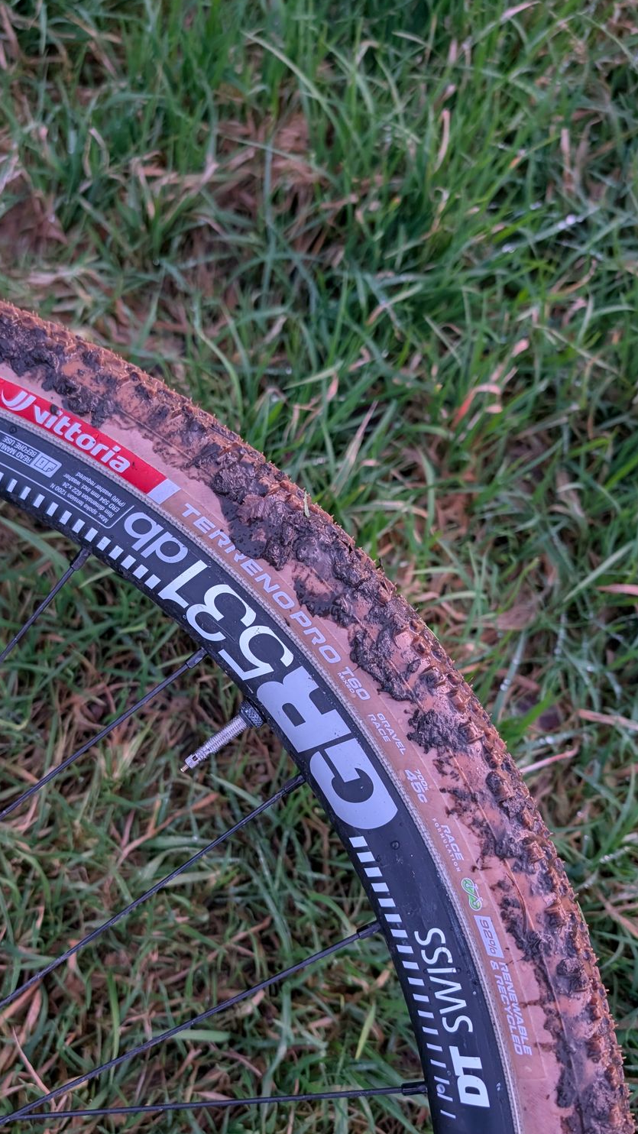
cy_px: 616
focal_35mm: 30
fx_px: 902
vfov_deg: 64.2
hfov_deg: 38.8
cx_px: 251
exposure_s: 1/49.5
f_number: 1.68
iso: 519
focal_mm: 6.9
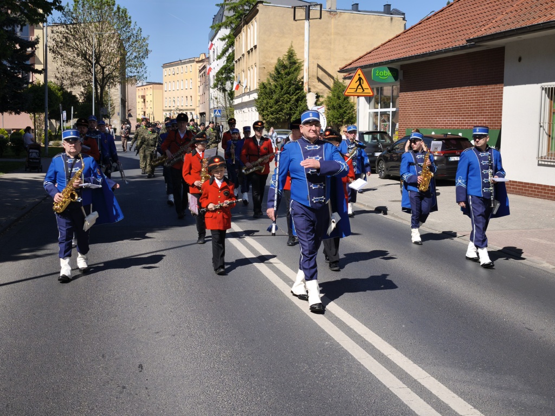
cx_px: 278
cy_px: 208
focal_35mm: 46
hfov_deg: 41.2
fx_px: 738
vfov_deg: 31.5
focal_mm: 6.57
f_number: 1.6
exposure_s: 1/2254
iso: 50
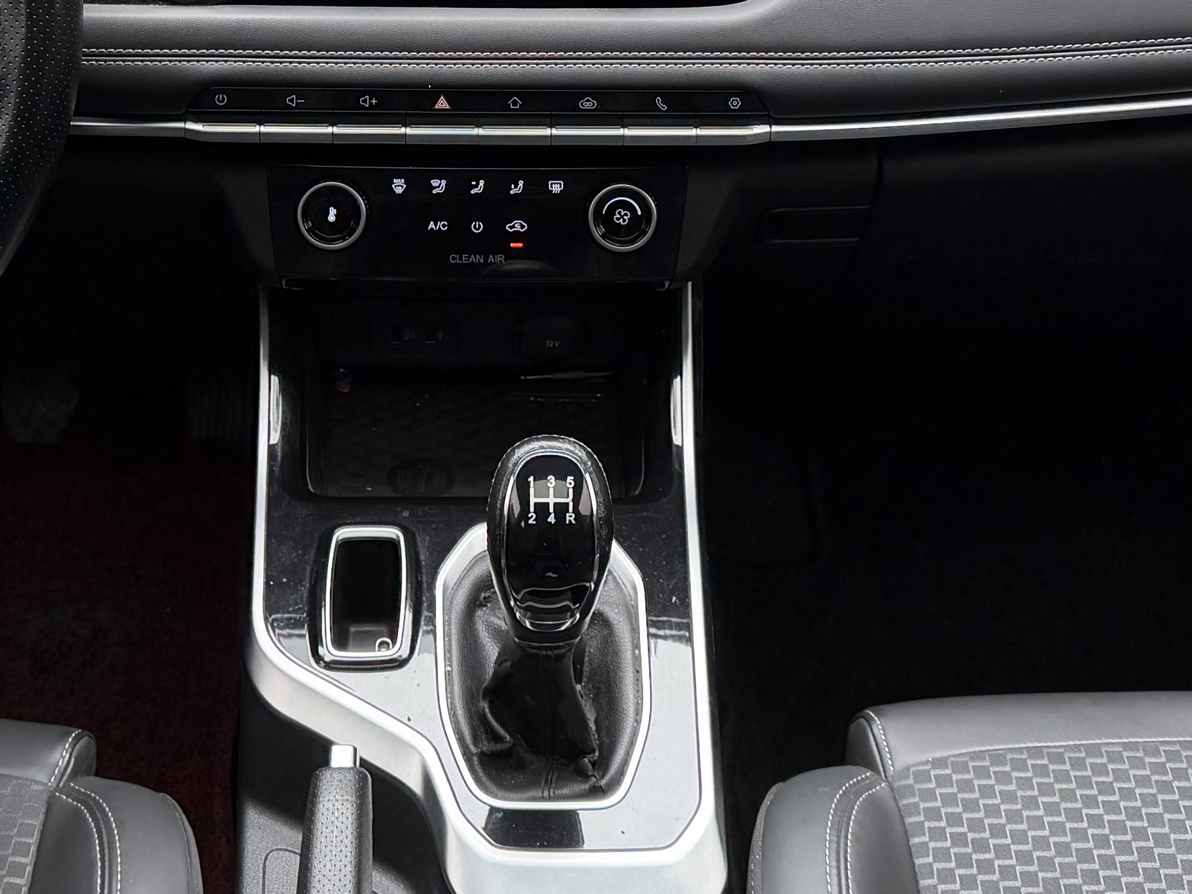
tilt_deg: -26.4
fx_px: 2066
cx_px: 488
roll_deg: -0.1
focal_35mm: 60
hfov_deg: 32.1
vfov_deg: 23.5
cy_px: 32
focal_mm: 6.76
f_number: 1.78
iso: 200
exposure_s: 1/161
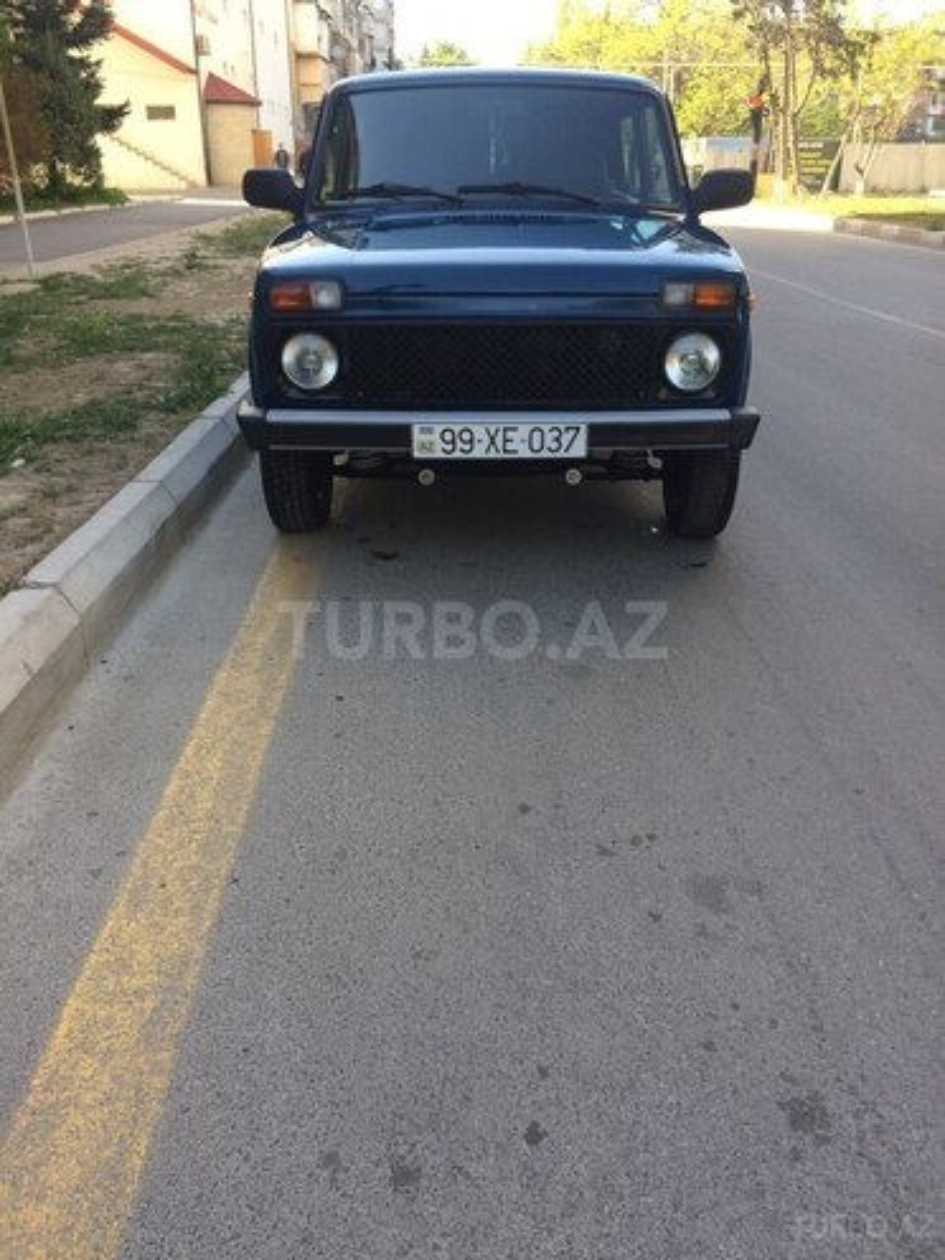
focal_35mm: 29
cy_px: 630
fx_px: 1056
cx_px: 472
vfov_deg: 61.7
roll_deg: +3.5
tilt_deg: -24.8
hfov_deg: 48.2
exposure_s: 1/237
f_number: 2.2
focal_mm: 4.15
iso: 32
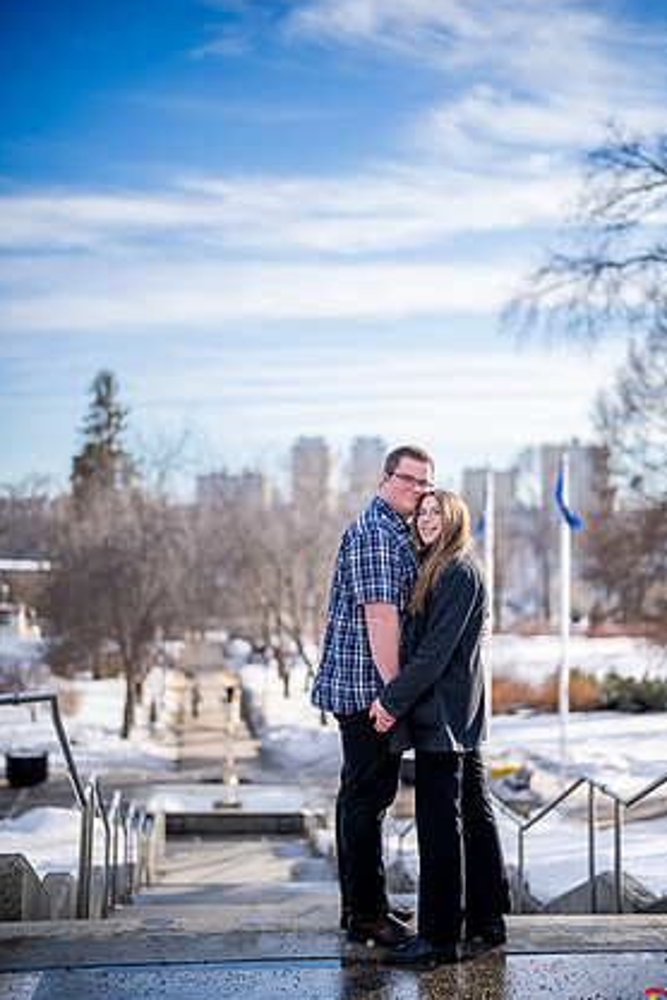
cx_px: 353
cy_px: 513
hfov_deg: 25.1
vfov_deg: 36.9
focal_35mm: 54
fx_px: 1501
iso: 100
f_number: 1.2
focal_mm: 50
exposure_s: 1/6400
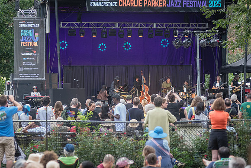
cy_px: 84
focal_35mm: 152
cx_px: 122
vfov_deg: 9.0
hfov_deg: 13.5
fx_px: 1059
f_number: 4
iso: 2500
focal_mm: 145
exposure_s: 1/1000
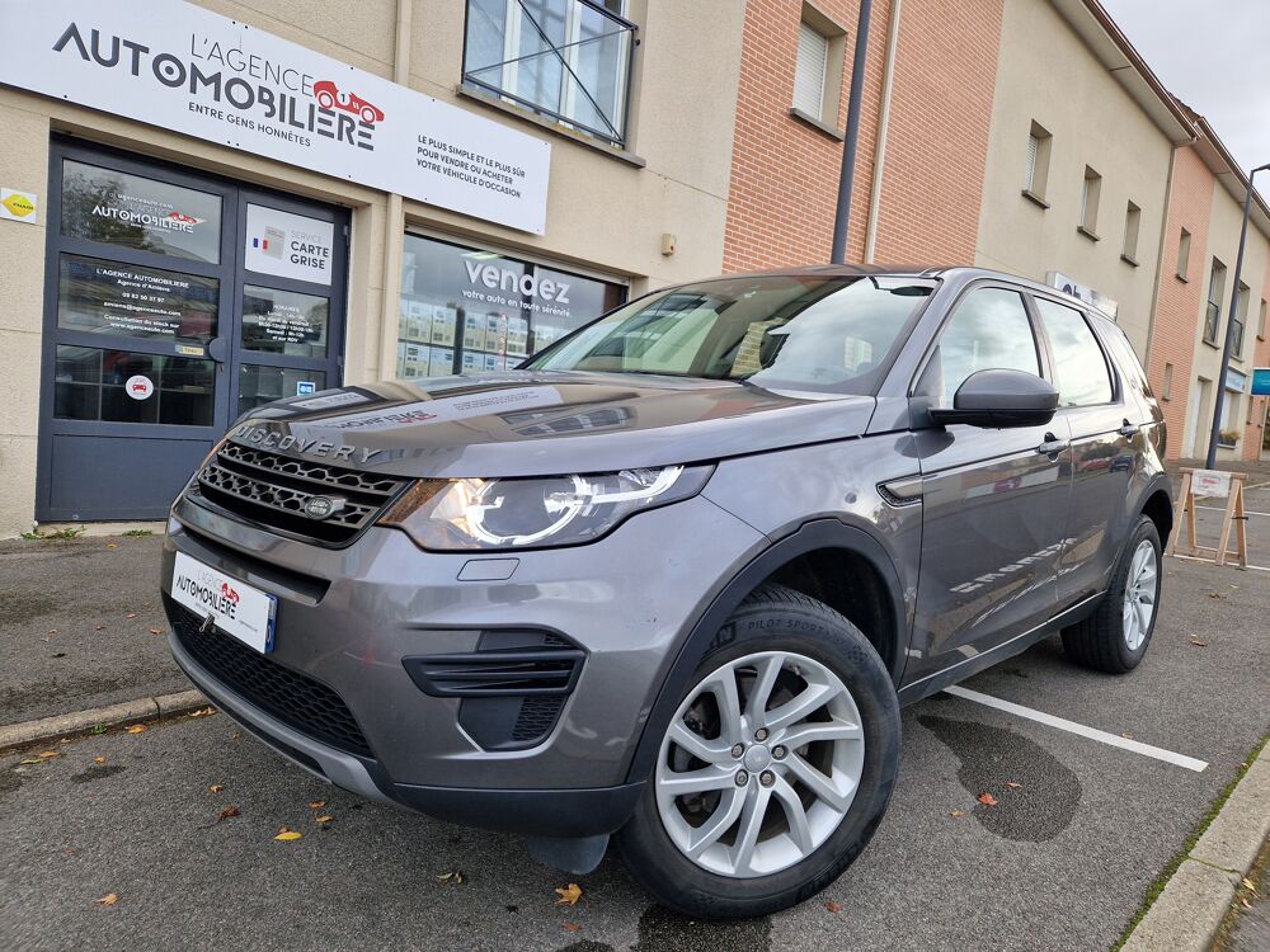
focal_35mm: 23
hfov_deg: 73.9
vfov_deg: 58.9
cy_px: 476
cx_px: 635
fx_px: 844
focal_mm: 5.4
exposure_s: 1/180
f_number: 1.8
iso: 64
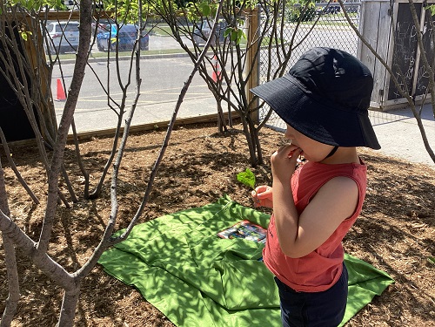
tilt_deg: -22.0
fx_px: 390
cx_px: 218
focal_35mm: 31
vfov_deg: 45.4
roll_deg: +3.0
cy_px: 164
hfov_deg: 58.4
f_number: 2.4
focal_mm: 3.3
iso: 25
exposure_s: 1/668
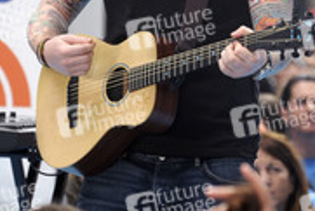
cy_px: -14
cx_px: 124
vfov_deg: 2.8
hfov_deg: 4.1
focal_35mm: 497
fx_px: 4352
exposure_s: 1/400
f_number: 5.6
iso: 1000
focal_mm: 200
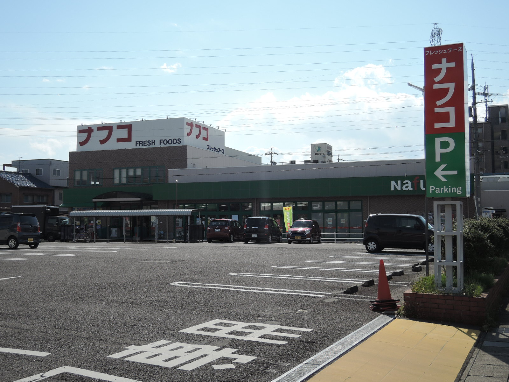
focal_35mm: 40
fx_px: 588
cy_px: 191
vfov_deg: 36.0
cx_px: 254
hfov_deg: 46.8
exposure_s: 1/1250
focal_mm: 8.6
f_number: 3.5
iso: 80
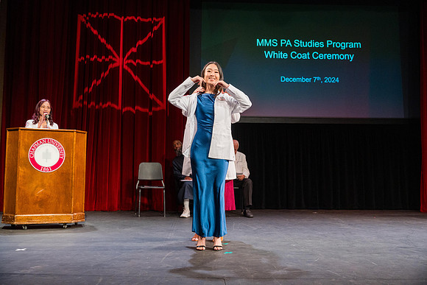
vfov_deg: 36.2
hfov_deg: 52.2
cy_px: 142
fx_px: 435
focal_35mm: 37
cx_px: 214
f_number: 3.5
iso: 1250
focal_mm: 36.7
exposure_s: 1/320
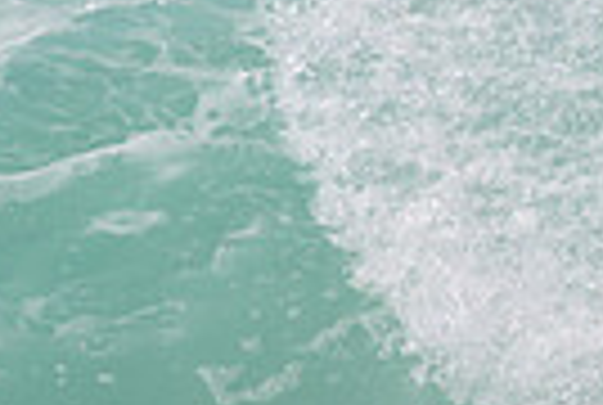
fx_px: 57916
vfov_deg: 0.4
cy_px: 79
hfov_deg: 0.6
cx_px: 1138
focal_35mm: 3450
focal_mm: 800
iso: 400
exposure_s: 1/1250
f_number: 11
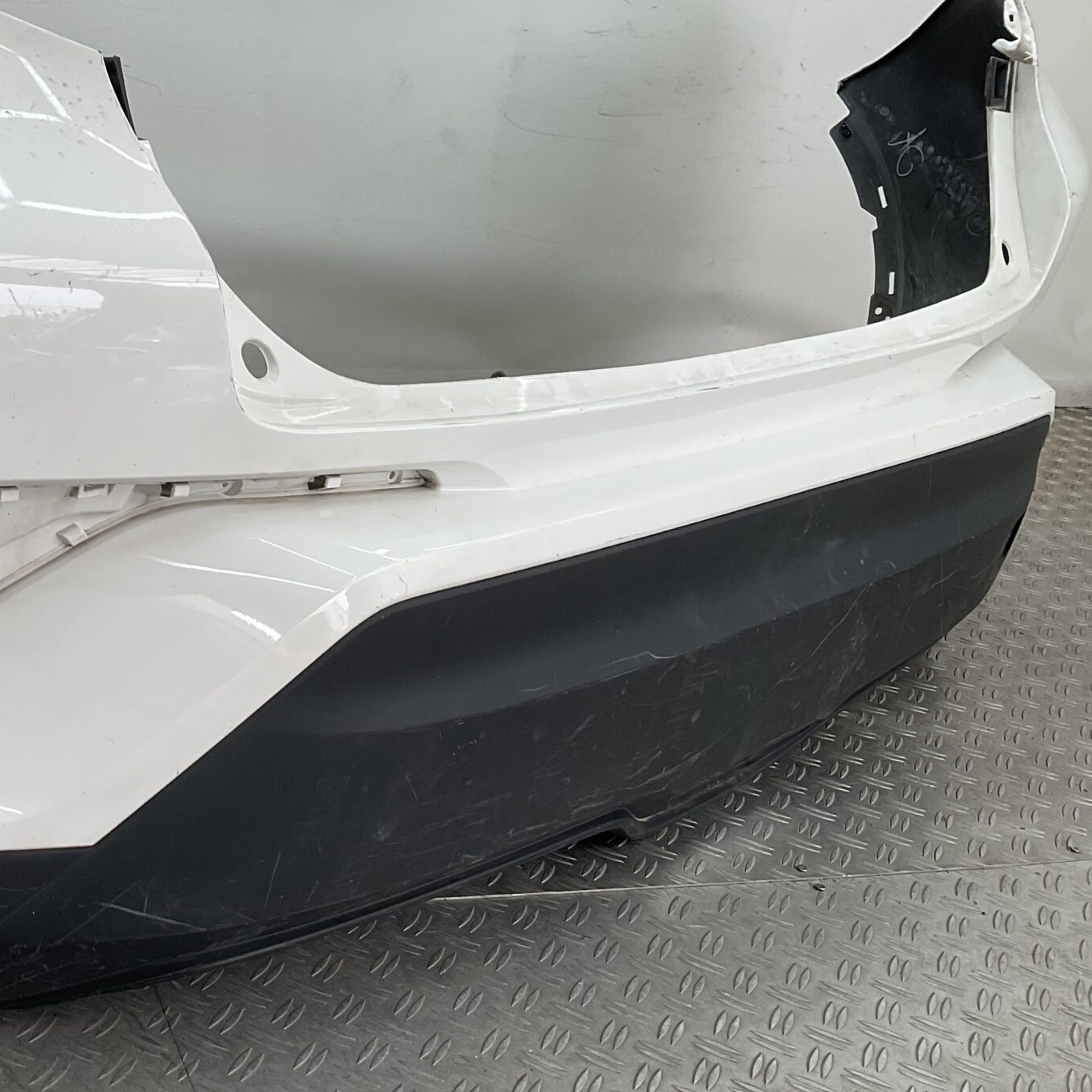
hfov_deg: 33.9
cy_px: 490
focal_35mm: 48
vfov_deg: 35.3
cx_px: 169
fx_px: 1713
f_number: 1.8
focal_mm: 3
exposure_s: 1/220
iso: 16
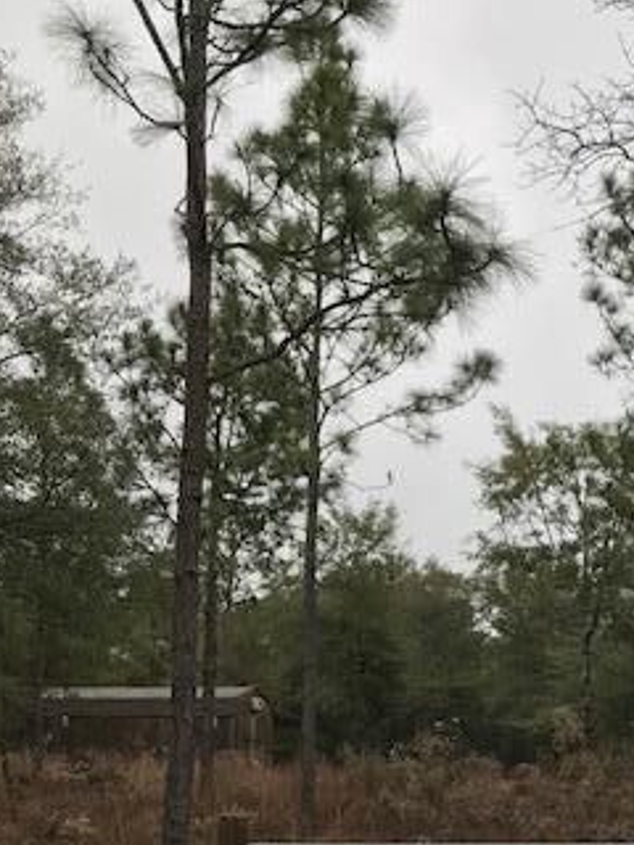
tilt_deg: +5.4
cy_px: 739
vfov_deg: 32.8
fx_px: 1368
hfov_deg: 25.0
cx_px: 618
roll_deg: -0.4
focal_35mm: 56
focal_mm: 3.99
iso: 20
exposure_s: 1/499
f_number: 1.8
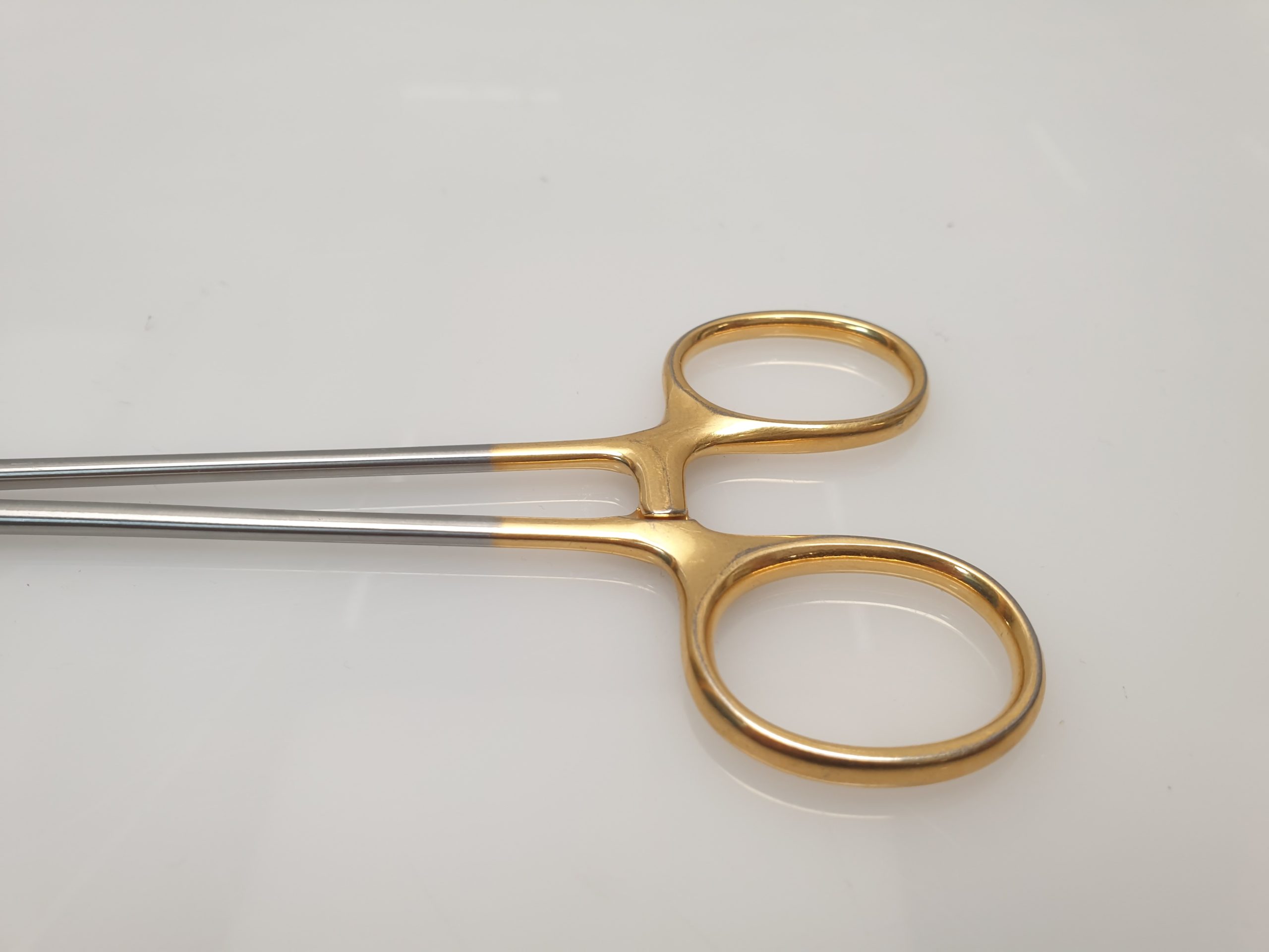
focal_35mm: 26
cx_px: 634
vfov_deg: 53.1
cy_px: 476
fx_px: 953
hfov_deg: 67.3
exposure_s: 1/50
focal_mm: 4.3
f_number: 2.4
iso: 64
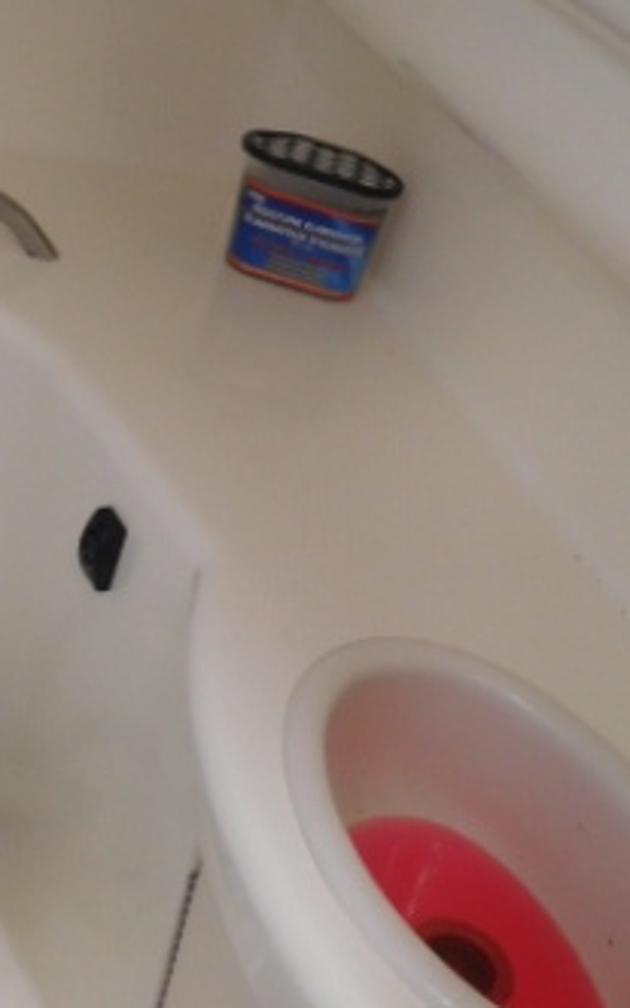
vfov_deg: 41.7
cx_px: 304
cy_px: 591
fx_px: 1318
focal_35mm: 48
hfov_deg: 26.9
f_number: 3.4
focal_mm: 4.5
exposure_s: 1/50
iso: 125
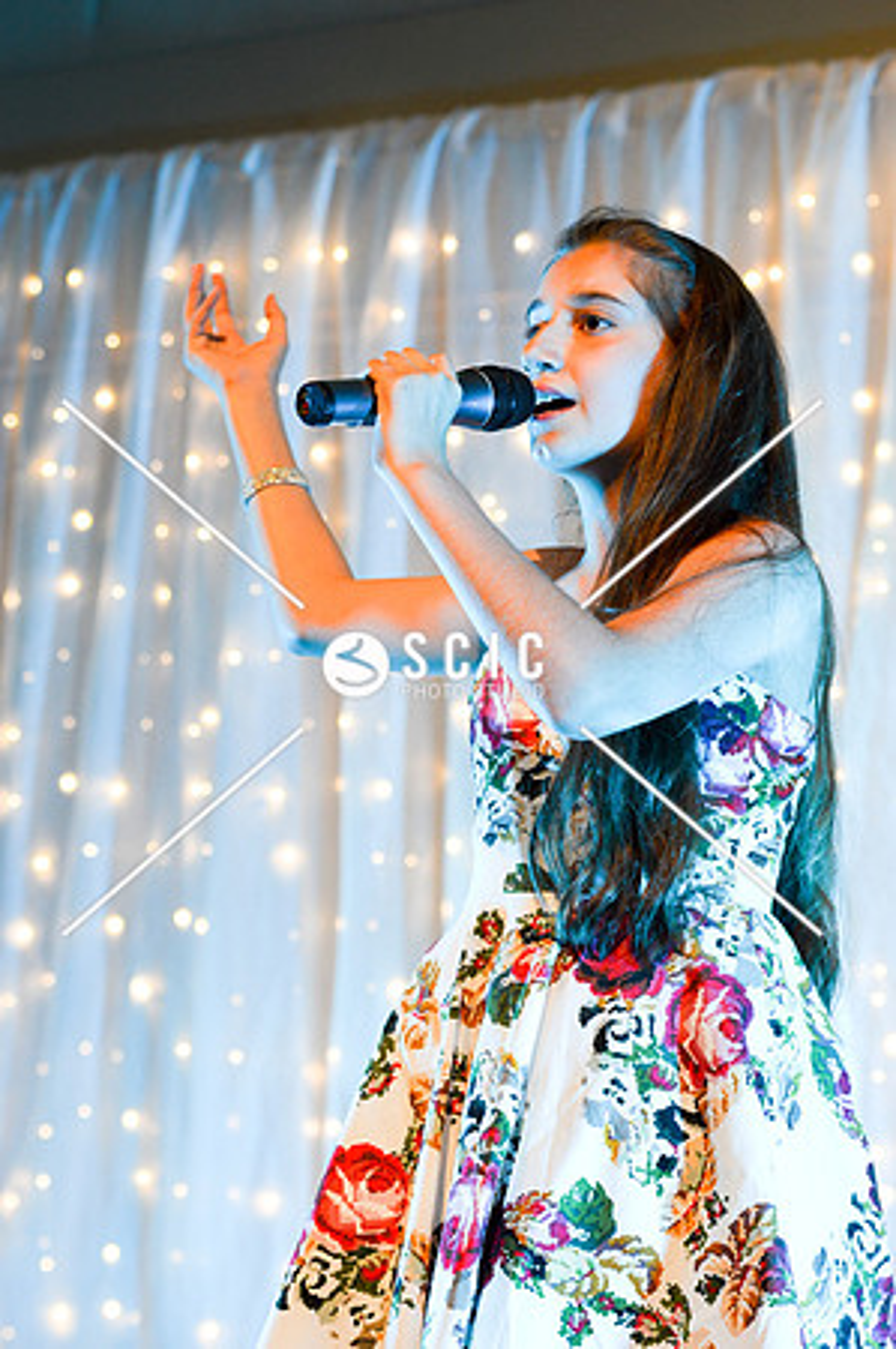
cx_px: 448
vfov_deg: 16.7
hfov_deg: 11.1
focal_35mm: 123
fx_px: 4602
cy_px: 674
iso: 400
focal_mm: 82
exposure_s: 1/60
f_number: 4
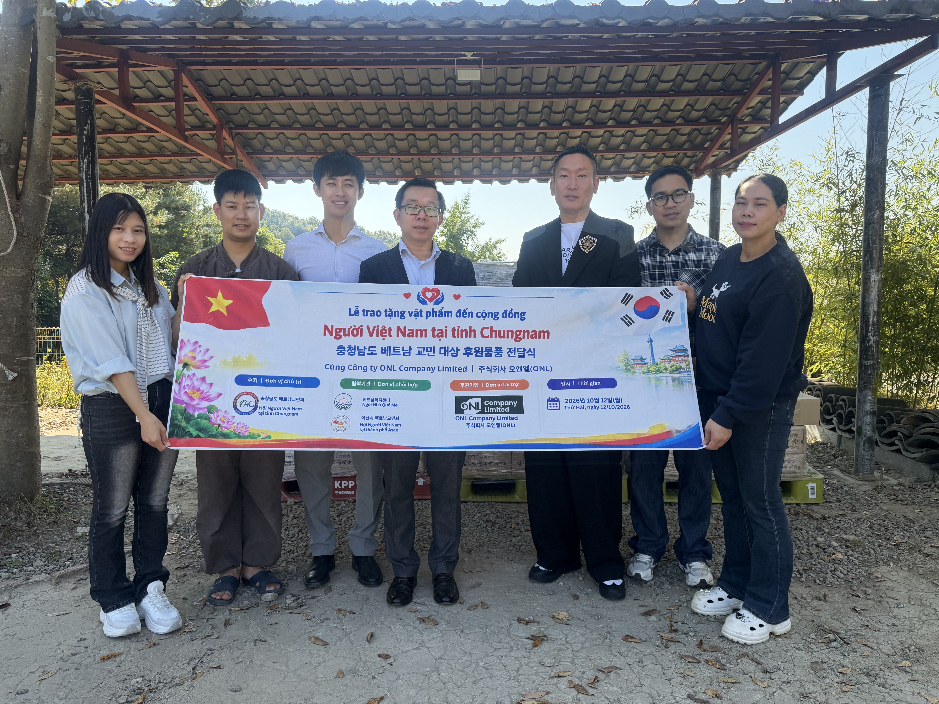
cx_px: 470
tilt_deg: -5.9
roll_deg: +0.2
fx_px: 651
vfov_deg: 56.8
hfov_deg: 71.6
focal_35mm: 24
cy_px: 352
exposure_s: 1/2169
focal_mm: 6.76
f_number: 1.78
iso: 100
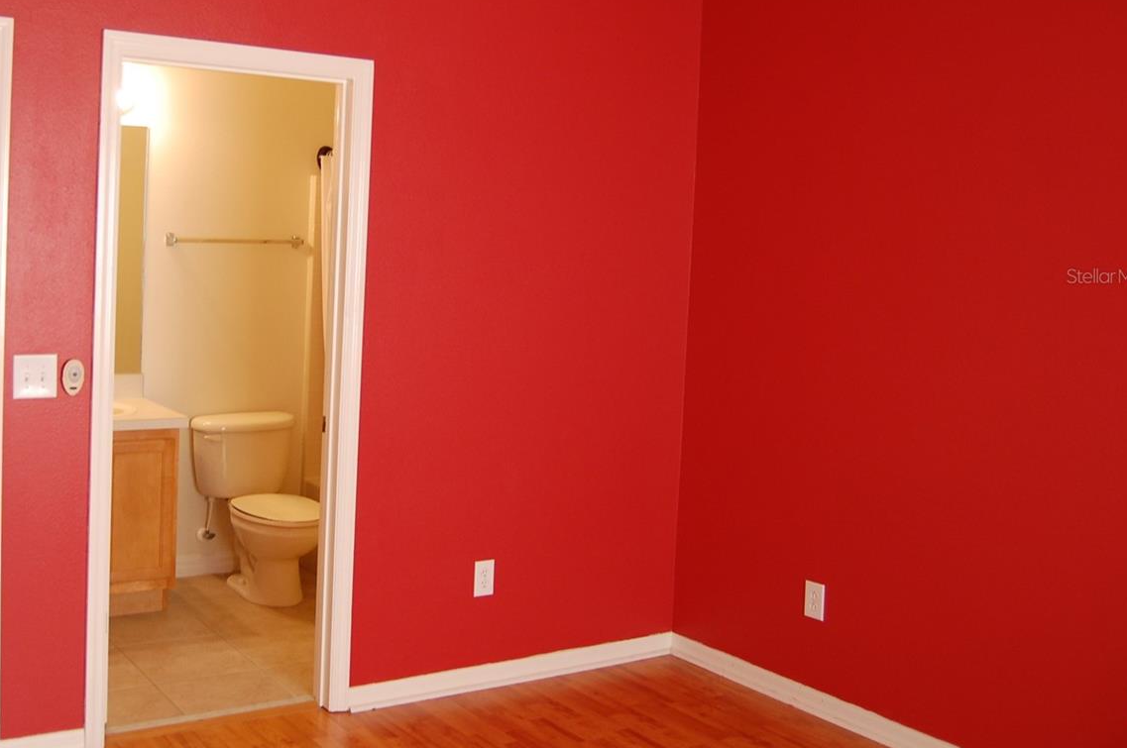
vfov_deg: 34.8
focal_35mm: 38
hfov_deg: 49.7
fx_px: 1188
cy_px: 276
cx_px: 362
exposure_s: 1/30
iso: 450
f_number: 3.5
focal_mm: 18
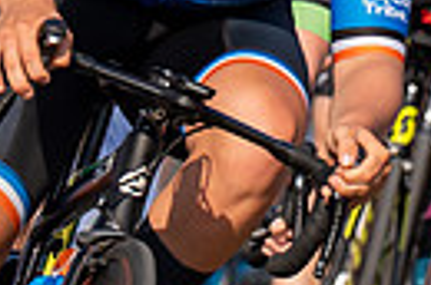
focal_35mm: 1129
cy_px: -172
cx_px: 450
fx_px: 13484
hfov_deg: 1.8
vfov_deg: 1.2
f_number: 4
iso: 160
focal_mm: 131
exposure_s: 1/1000
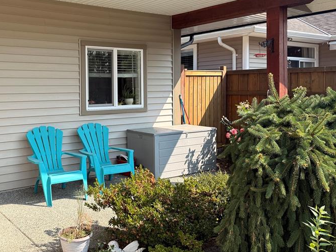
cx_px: 96
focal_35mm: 37
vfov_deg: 38.4
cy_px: 91
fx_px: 359
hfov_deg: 48.7
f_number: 1.78
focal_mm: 6.76
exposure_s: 1/1727
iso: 80
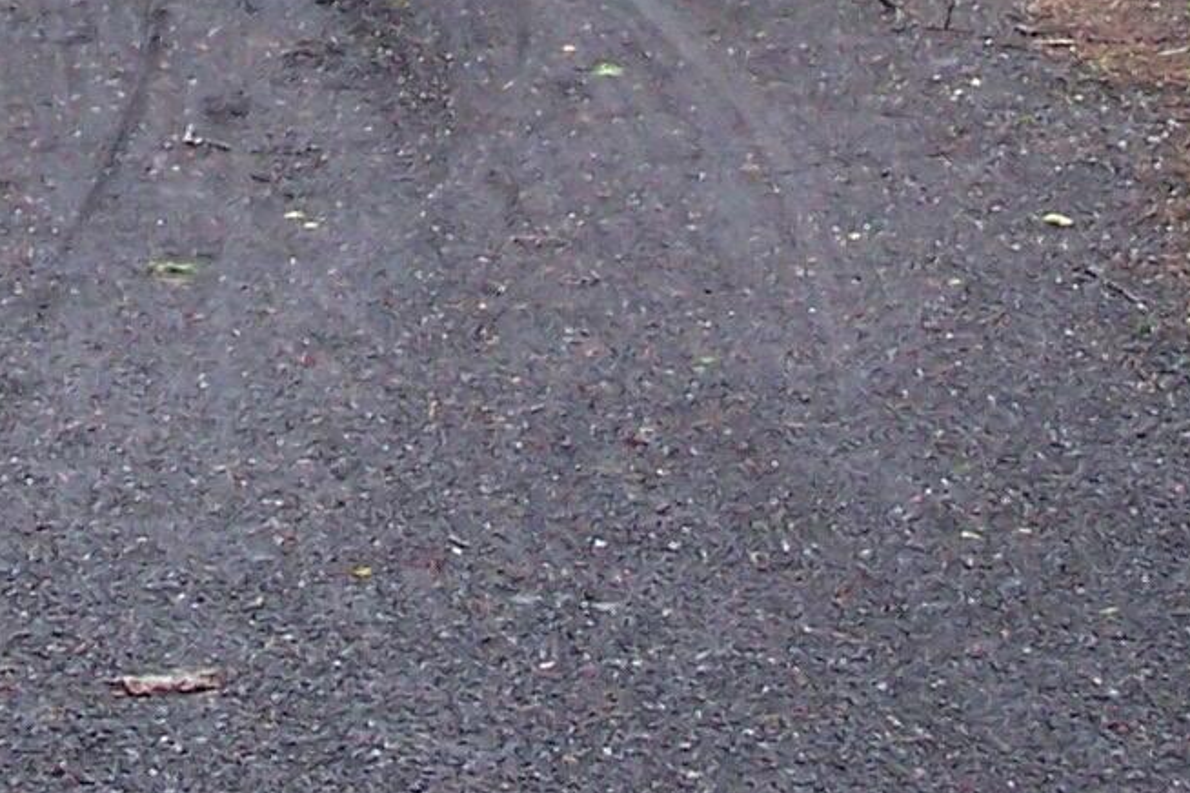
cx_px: 298
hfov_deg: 9.8
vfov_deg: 6.3
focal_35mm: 209
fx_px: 6908
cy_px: -913
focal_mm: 8.5
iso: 140
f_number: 3
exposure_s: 1/200
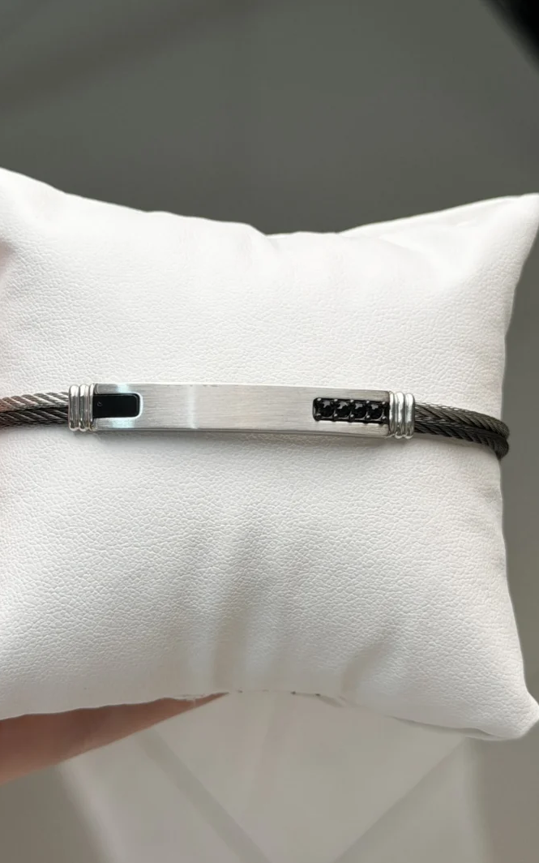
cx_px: 232
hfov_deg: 25.3
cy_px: 432
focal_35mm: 51
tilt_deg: -72.9
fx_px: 1199
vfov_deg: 39.6
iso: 64
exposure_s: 1/786
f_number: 1.78
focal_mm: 6.76
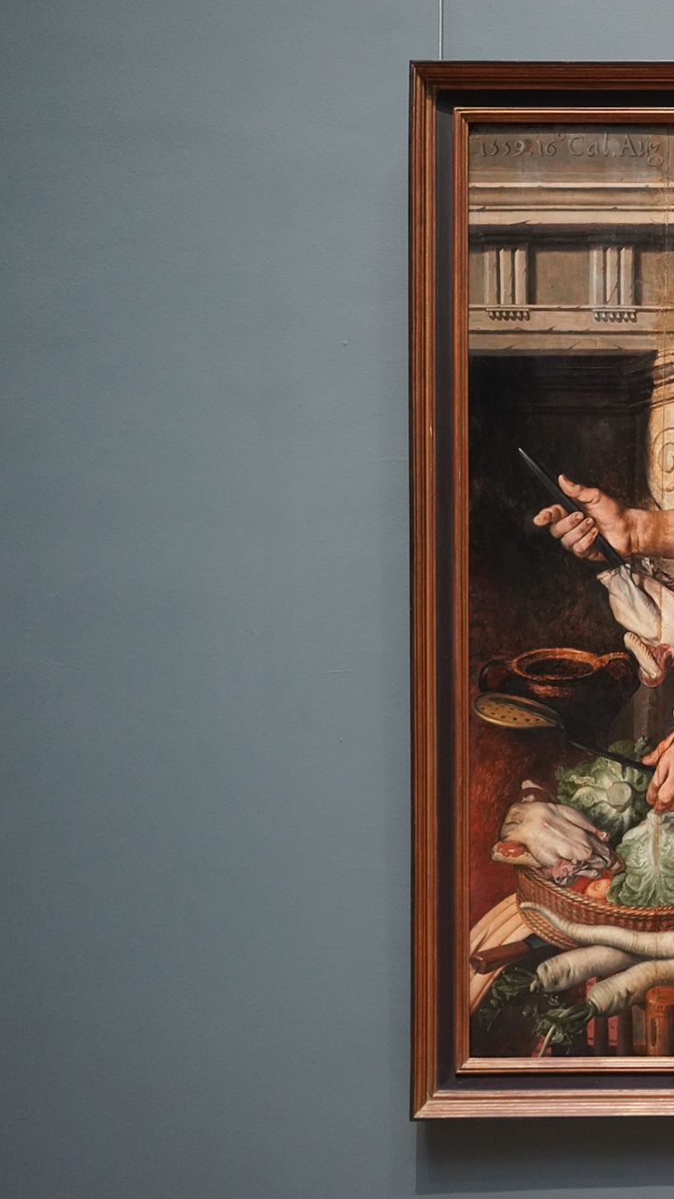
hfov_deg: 27.6
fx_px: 1208
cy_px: 595
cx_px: 800
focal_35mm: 38
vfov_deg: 52.8
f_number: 4.5
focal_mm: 24
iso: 3200
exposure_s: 1/80
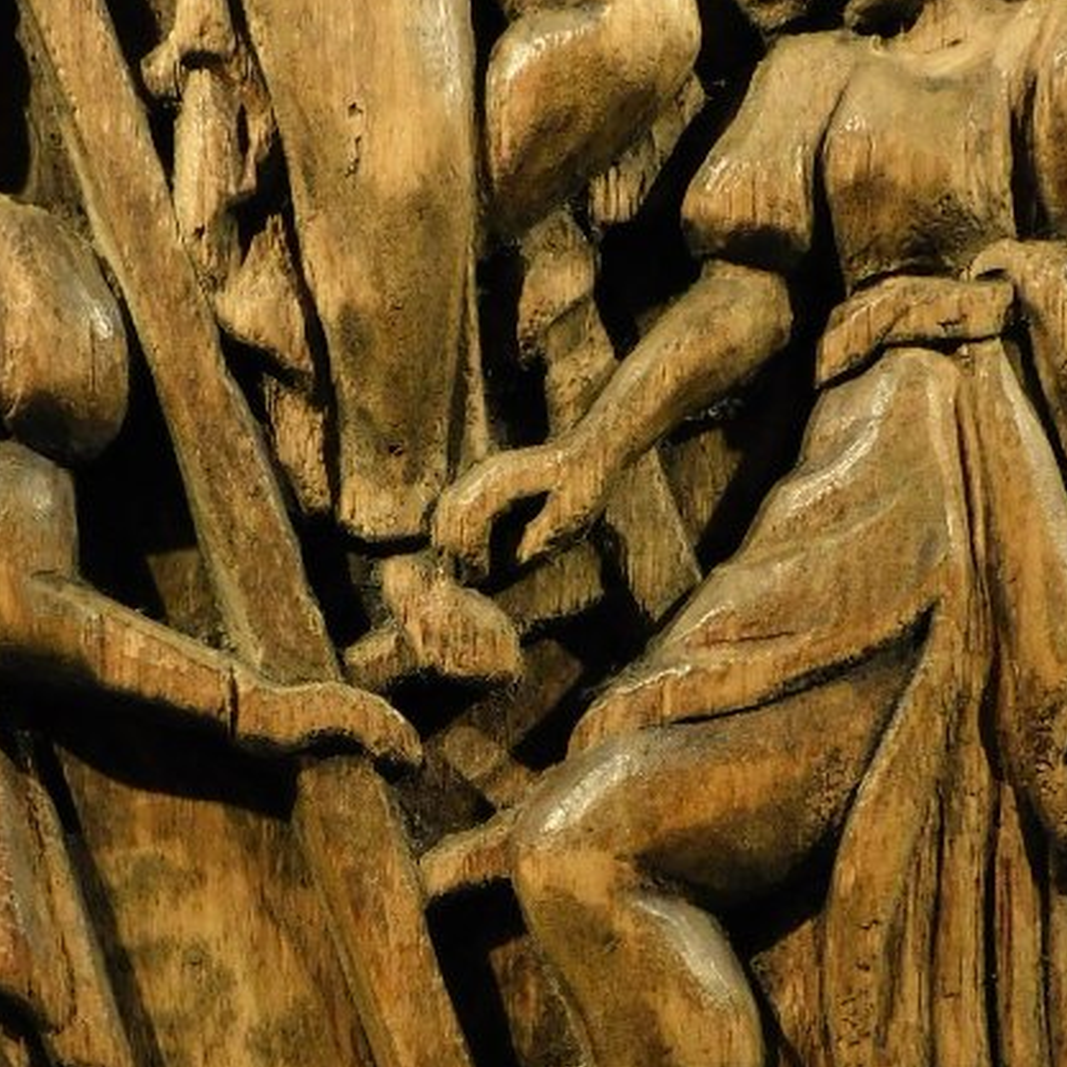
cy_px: 768
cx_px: 407
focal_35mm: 61
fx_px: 2127
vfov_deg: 27.9
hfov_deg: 28.1
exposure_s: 1/30
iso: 400
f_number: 3.3
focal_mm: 4.3
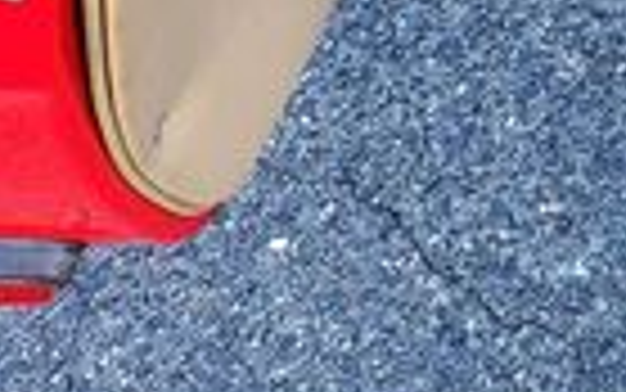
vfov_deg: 9.2
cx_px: 1135
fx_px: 2168
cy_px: -550
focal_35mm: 127
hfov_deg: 14.4
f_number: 1.8
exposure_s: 1/119
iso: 80
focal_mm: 5.4
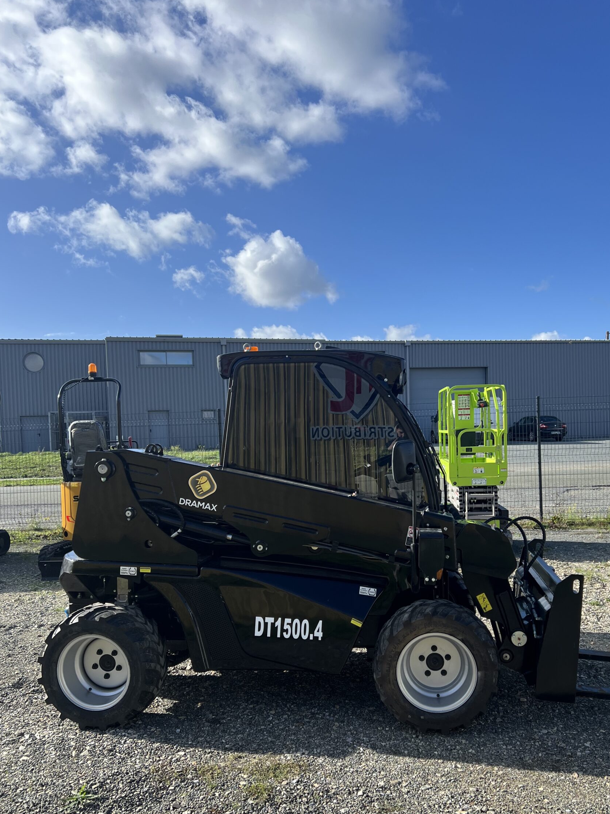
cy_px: 468
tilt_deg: -0.7
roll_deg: +3.0
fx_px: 705
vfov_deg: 59.7
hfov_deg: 46.7
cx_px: 345
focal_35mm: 30
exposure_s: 1/3077
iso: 50
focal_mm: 5.7
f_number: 1.5
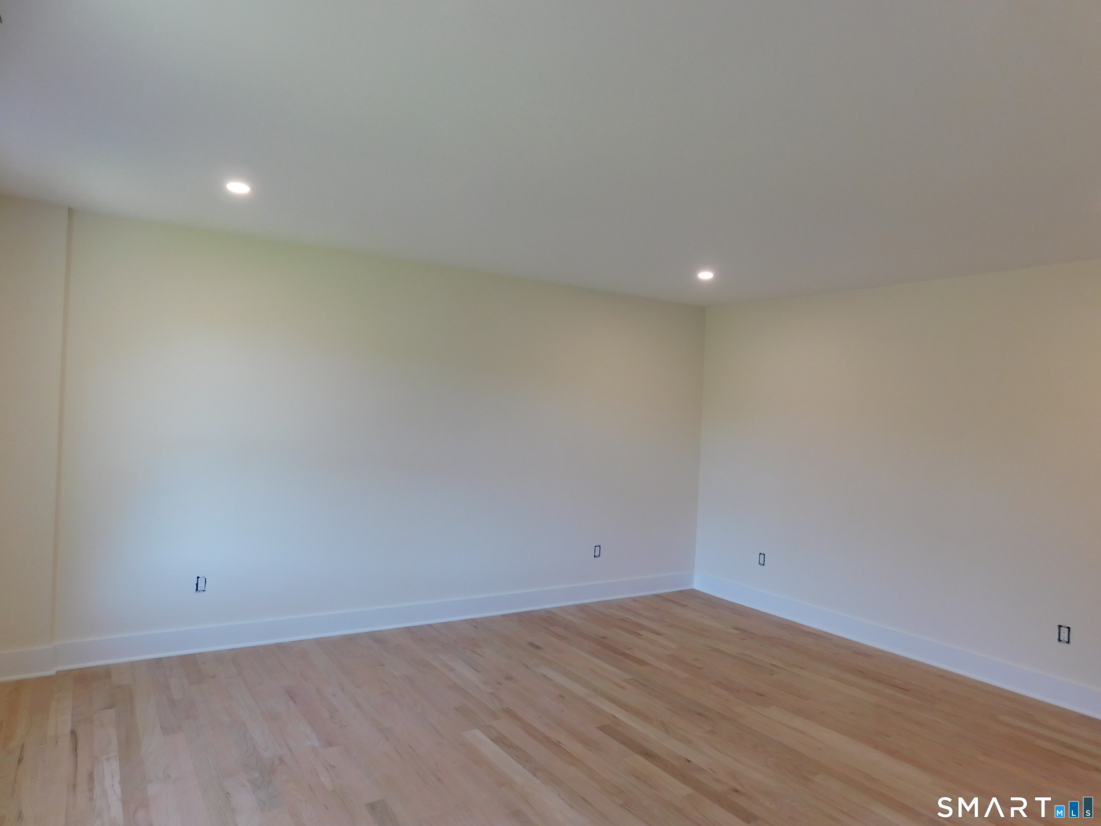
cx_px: 550
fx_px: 732
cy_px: 413
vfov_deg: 58.9
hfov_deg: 73.9
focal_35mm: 23
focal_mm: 4
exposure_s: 1/40
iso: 125
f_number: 3
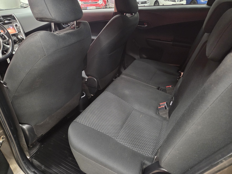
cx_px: 116
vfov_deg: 58.9
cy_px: 87
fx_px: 154
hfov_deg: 73.9
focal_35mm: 23
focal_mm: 5.4
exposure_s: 1/50
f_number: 1.8
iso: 2000
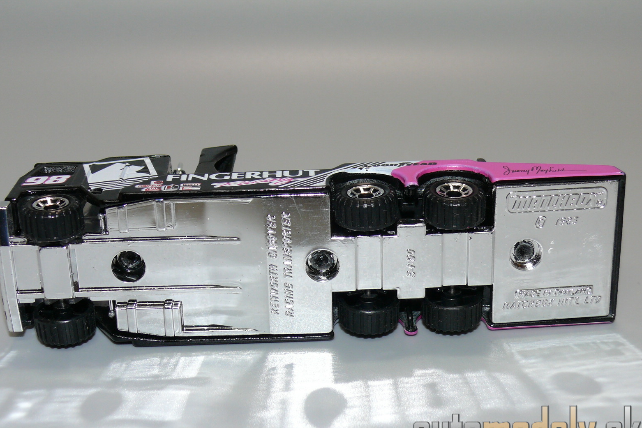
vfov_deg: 20.9
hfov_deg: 31.0
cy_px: 222
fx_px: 1159
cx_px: 318
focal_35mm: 65
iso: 100
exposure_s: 1/30
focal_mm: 10.1
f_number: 4
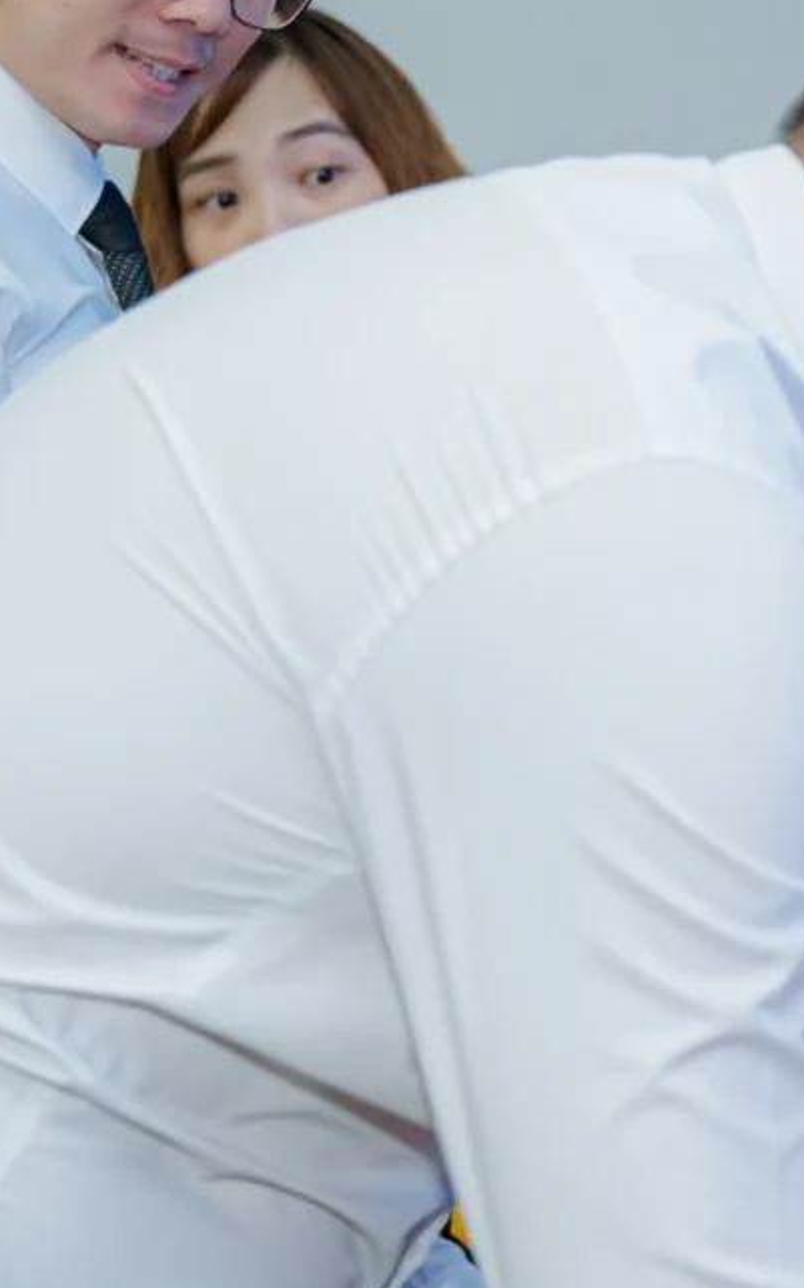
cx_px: 1506
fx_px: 6419
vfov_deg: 11.4
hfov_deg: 7.0
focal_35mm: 183
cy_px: 904
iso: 400
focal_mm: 45
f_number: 4
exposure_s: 1/100
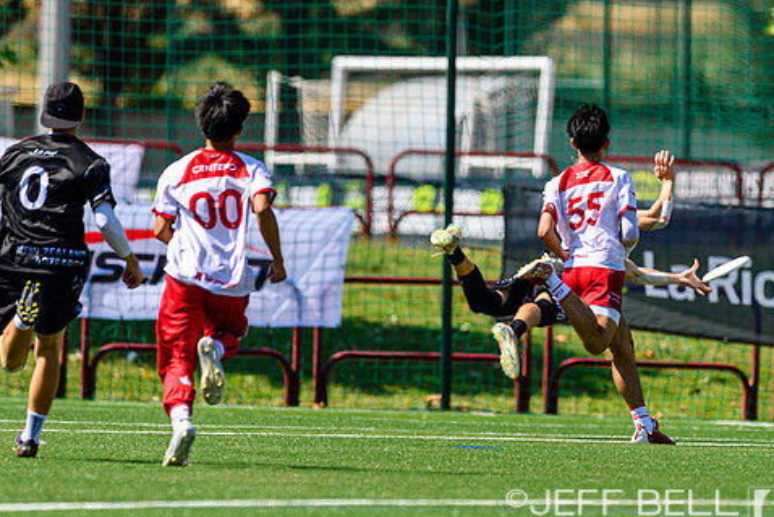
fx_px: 16645
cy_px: 257
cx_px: 567
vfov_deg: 1.8
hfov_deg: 2.7
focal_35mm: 774
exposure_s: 1/1000
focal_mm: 400
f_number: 4
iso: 125
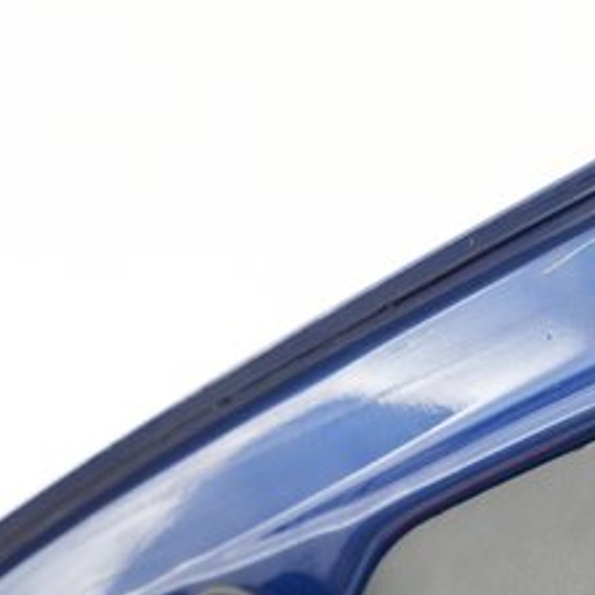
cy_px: 247
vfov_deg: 25.3
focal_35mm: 68
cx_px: 510
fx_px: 1322
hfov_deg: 24.8
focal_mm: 28
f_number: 4.5
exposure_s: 1/100
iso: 5000
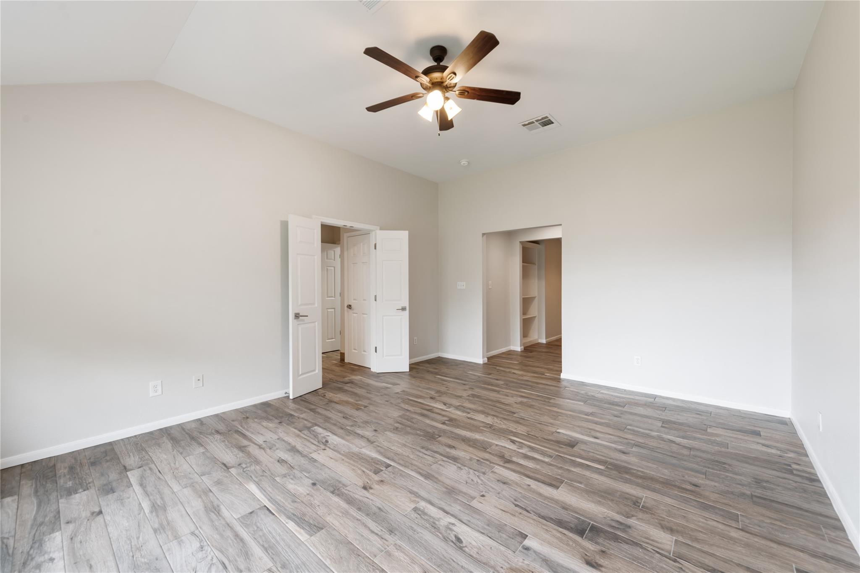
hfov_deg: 104.2
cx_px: 430
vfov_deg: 81.2
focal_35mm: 14
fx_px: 334
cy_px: 286
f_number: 8
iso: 400
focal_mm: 14
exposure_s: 1/1.25
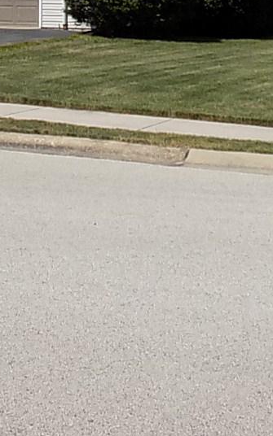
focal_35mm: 95
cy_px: -29
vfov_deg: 20.9
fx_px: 1131
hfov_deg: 13.7
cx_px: 52
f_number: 3.3
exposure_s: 1/1500
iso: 80
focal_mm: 5.3
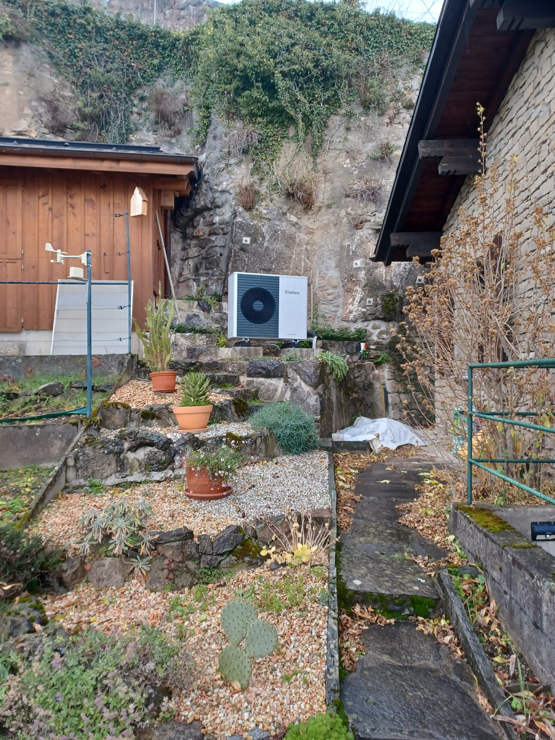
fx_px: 534
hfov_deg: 54.9
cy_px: 370
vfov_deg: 69.4
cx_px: 278
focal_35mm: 25
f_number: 1.8
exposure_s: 1/50
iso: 64
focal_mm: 4.6
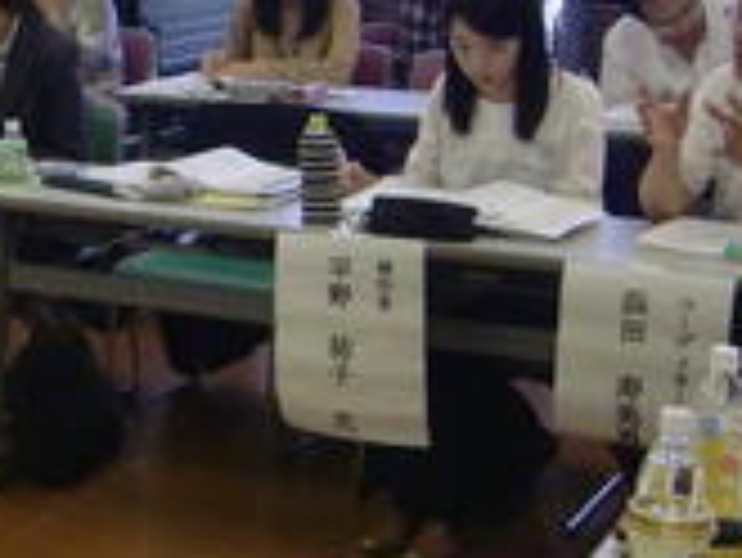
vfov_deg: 14.8
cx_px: -94
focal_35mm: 100
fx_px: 2145
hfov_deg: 18.8
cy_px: 263
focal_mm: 5.8
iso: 400
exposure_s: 1/125
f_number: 2.7
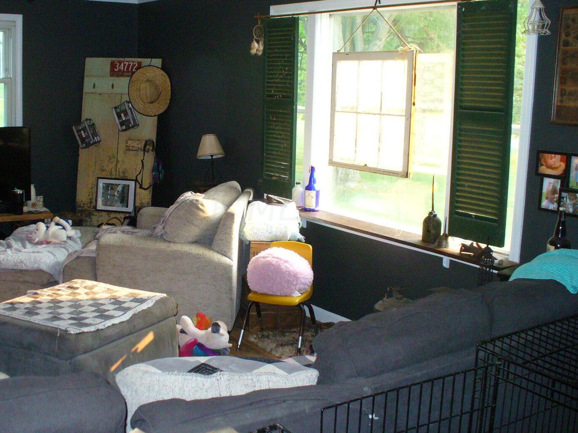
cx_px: 252
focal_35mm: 43
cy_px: 207
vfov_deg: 33.6
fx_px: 718
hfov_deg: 43.8
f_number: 2.8
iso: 300
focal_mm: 6.1
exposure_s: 1/60
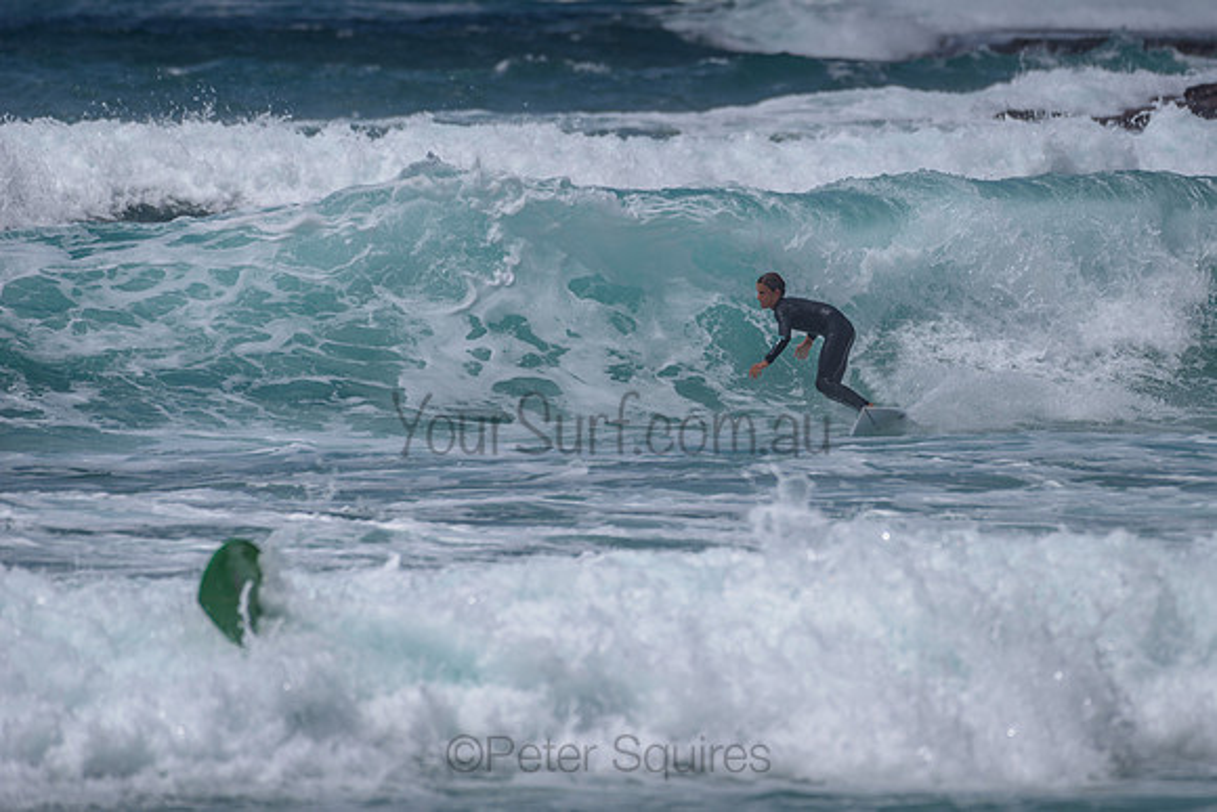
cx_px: 748
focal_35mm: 614
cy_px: 313
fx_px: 20770
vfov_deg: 2.2
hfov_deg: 3.4
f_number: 5.6
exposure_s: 1/2000
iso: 64
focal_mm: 500
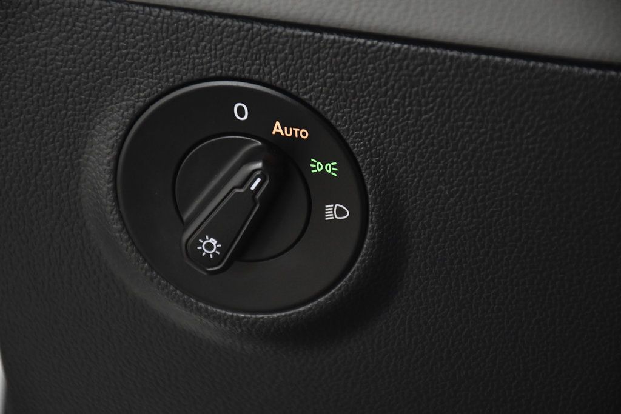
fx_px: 3623
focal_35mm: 210
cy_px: 207
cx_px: 310
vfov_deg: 6.5
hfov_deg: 9.8
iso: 2000
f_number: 5.6
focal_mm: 140
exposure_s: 1/125
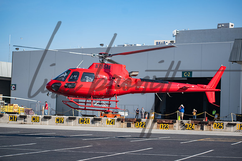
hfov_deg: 18.2
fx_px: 756
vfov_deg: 12.2
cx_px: 121
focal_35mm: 112
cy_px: 80
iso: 100
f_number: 4.8
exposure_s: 1/640
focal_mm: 75
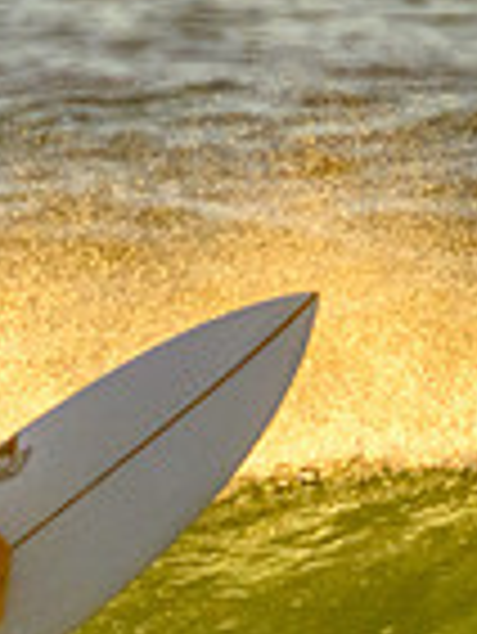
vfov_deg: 0.5
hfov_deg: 0.4
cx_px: -274
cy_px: 836
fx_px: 67694
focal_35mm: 3690
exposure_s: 1/2000
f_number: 11
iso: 2800
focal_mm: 800
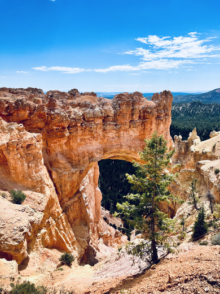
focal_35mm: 26
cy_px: 147
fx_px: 220
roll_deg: +2.2
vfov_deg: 67.3
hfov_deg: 53.1
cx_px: 110
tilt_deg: -16.6
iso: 50
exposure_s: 1/5587
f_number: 1.5
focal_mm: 5.7
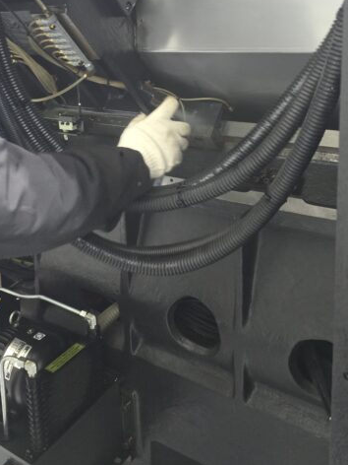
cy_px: 129
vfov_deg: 46.5
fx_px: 523
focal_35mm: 39
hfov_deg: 36.6
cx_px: 132
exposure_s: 1/40
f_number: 1.7
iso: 1250
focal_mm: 6.3
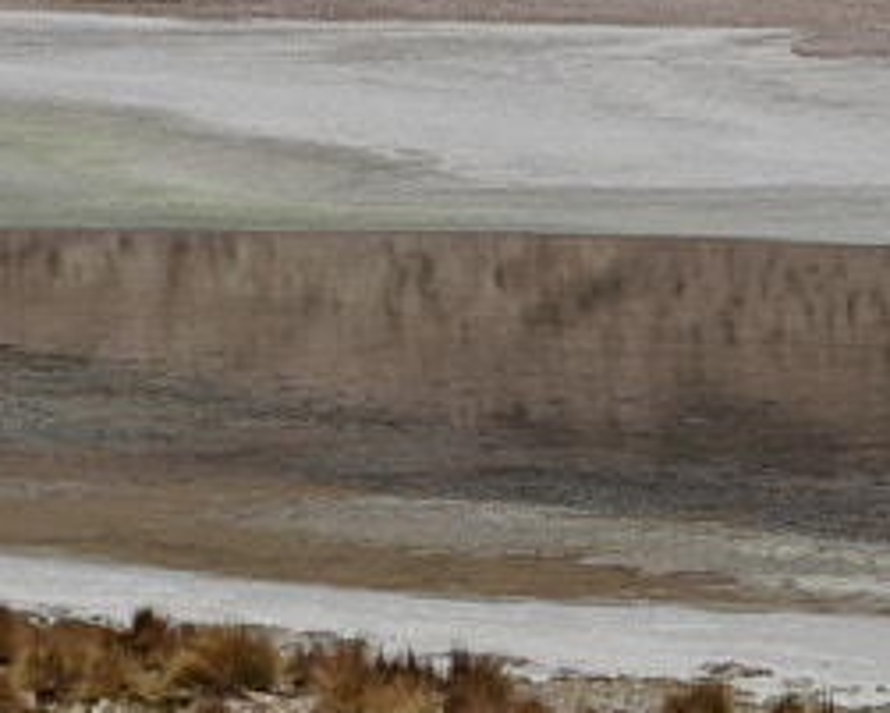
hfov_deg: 8.3
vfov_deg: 6.6
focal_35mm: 233
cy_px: -121
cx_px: 167
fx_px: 6140
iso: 200
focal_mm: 39
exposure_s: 1/1600
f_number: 9
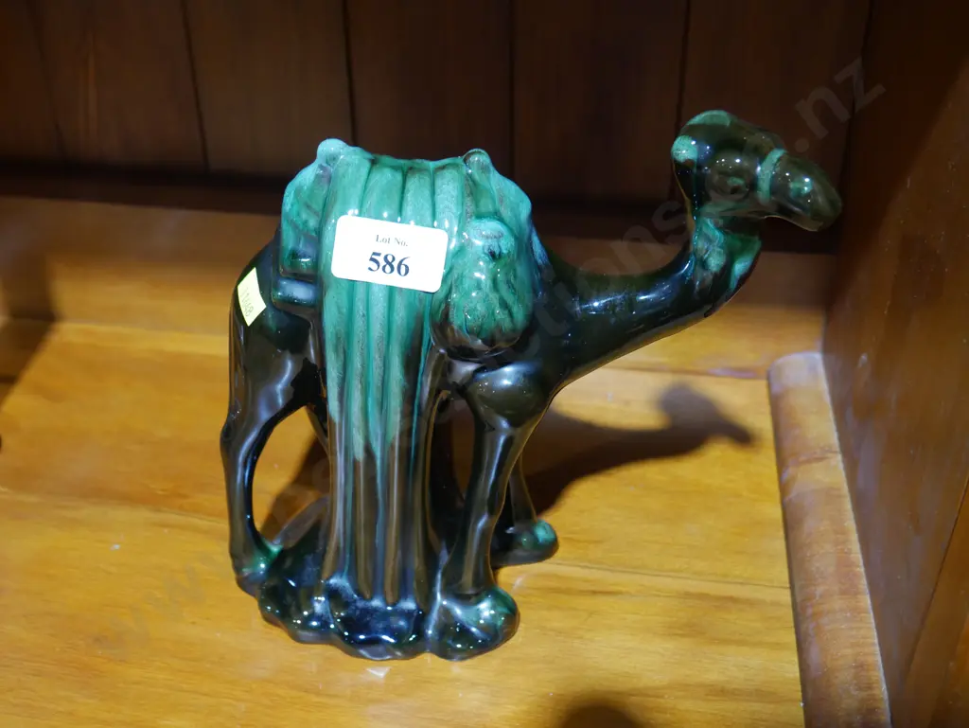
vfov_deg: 36.0
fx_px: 1120
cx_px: 484
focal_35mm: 40
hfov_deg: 46.8
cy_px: 364
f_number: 4.4
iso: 1250
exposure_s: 1/60
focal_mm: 20
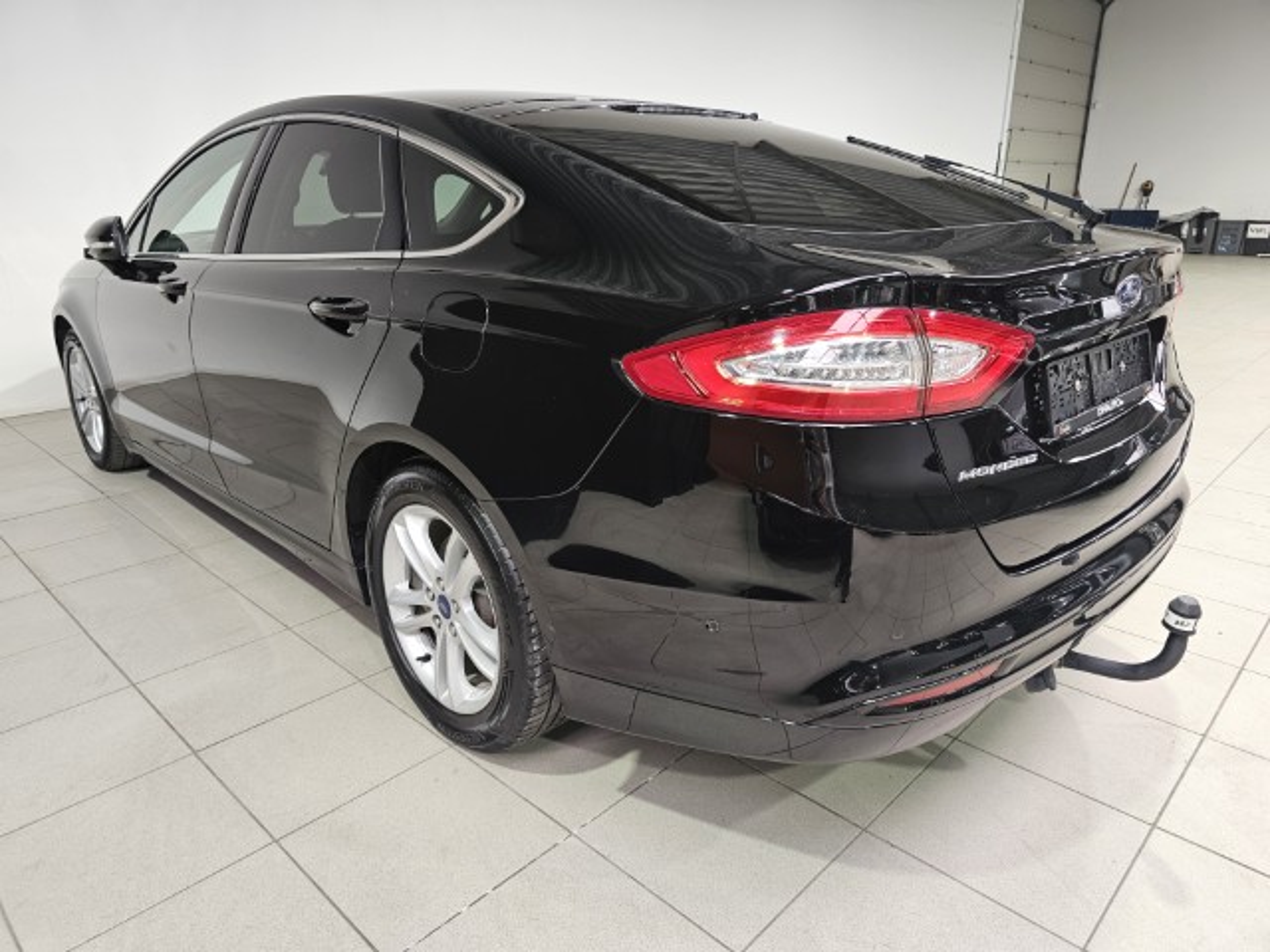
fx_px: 844
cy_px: 476
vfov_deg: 58.9
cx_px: 635
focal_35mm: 23
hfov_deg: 73.9
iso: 125
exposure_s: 1/100
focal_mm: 6.3
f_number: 1.7
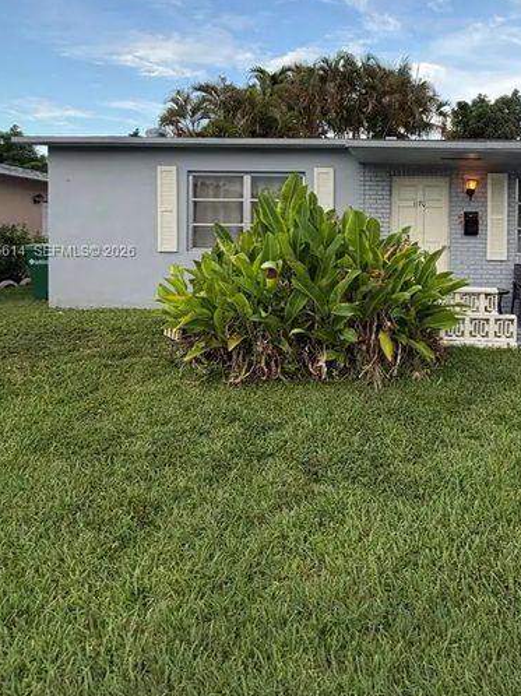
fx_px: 482
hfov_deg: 53.9
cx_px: 398
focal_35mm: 24
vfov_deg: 70.2
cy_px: 252
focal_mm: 2.22
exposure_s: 1/169
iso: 40
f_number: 2.2
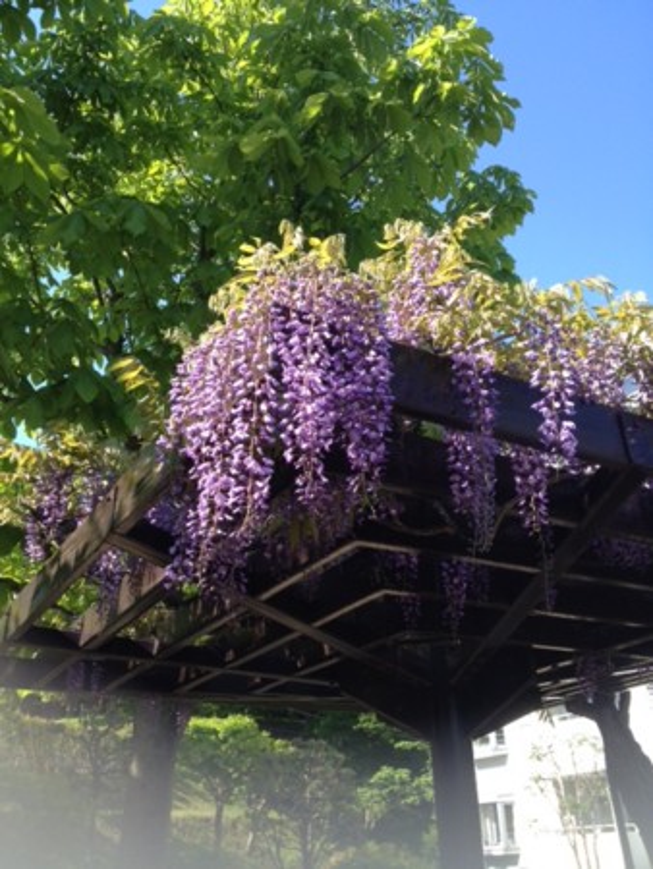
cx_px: 326
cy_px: 434
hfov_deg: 40.7
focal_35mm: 35
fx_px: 879
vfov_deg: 52.6
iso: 64
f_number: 2.4
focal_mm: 4.28
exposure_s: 1/464
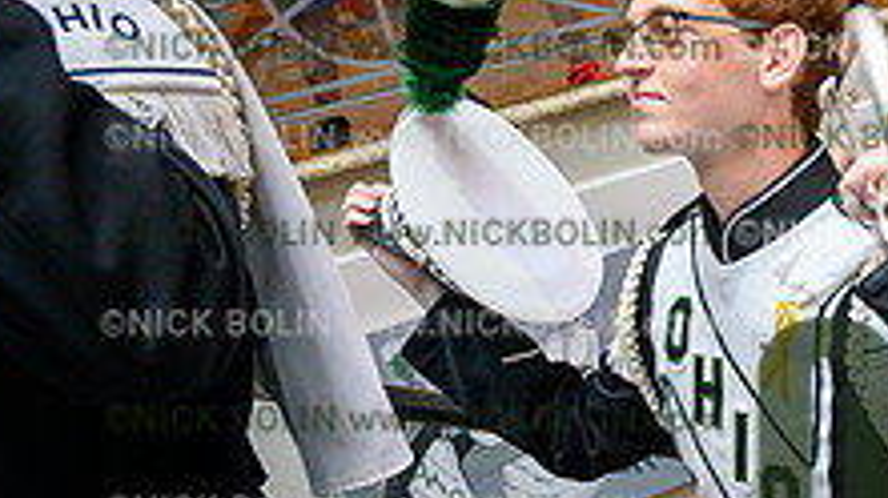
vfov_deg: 17.7
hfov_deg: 28.2
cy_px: 510
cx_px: 1041
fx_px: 1553
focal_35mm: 66
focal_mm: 24
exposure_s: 1/800
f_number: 4
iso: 1600
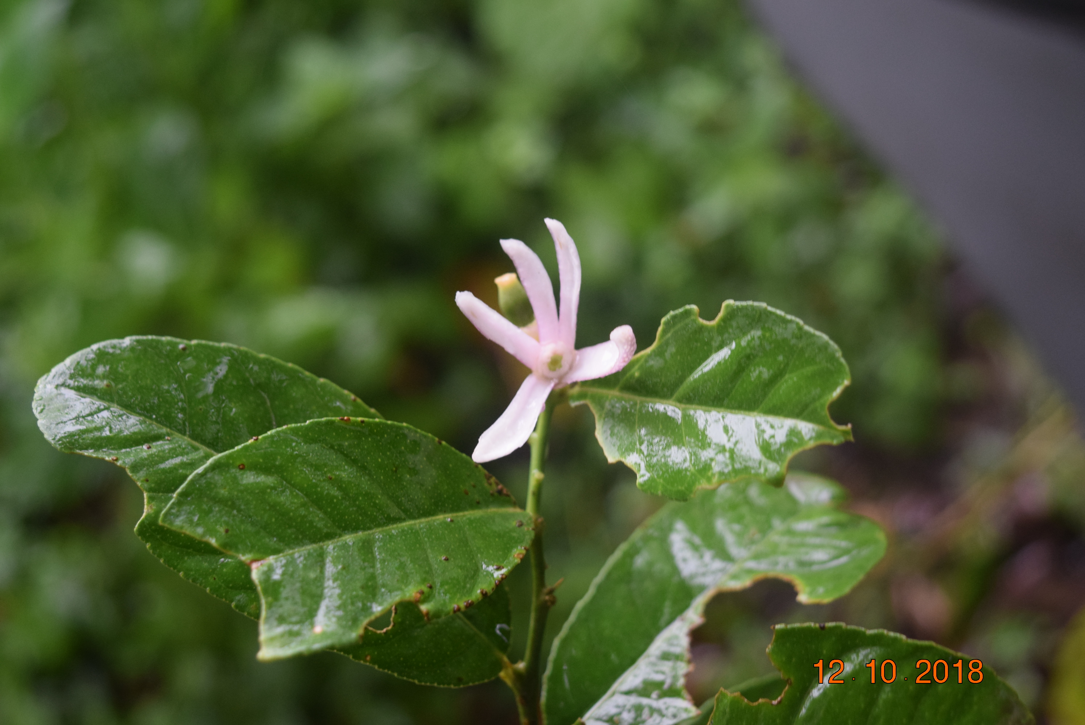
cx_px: 542
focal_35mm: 60
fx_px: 1810
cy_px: 362
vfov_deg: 22.7
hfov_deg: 33.4
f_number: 4.8
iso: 1100
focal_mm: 40
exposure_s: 1/125
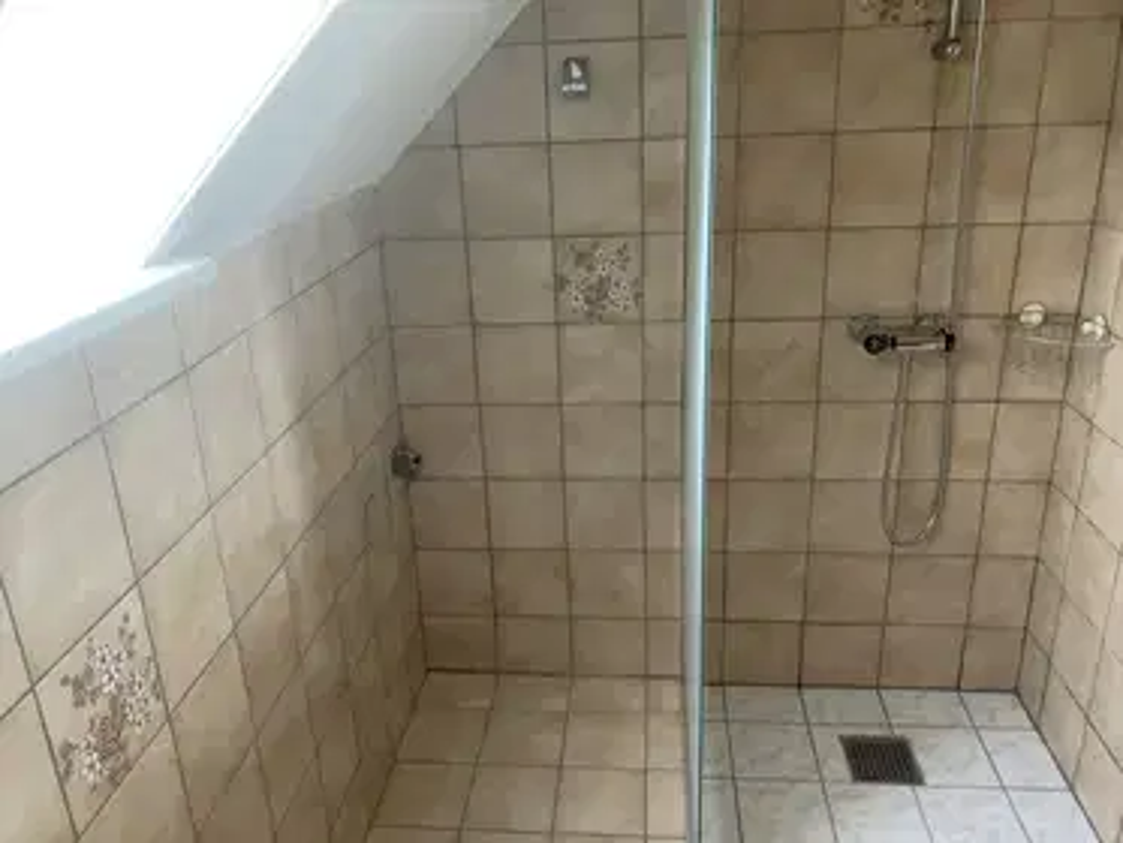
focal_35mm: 28
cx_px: 562
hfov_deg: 63.4
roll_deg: +2.7
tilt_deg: -21.2
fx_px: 909
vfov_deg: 49.8
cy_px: 422
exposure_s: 1/60
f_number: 1.8
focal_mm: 3.99
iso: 250
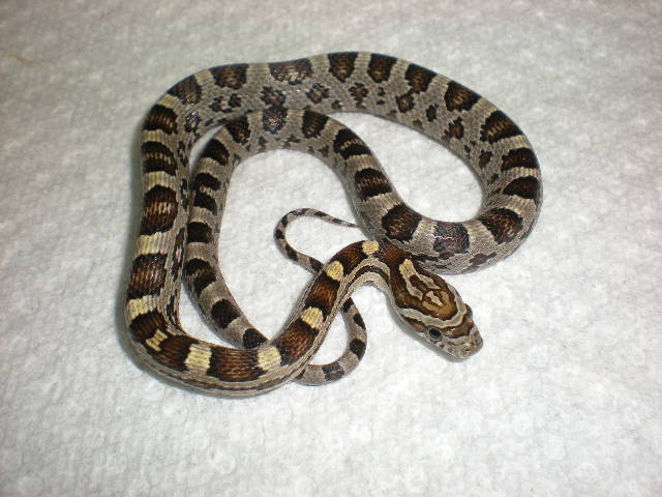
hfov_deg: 49.0
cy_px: 248
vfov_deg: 37.7
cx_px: 331
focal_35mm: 38
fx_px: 727
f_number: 4.6
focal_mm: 6.3
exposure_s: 1/30
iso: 64
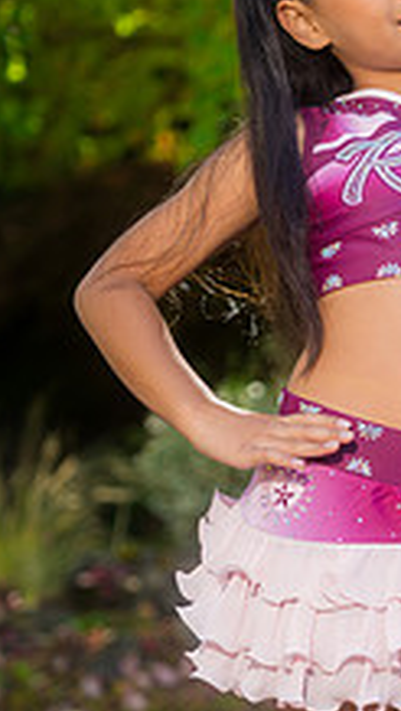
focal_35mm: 149
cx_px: 365
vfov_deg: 14.4
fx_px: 2810
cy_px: 378
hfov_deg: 8.1
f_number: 2.8
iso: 200
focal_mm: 69
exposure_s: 1/125
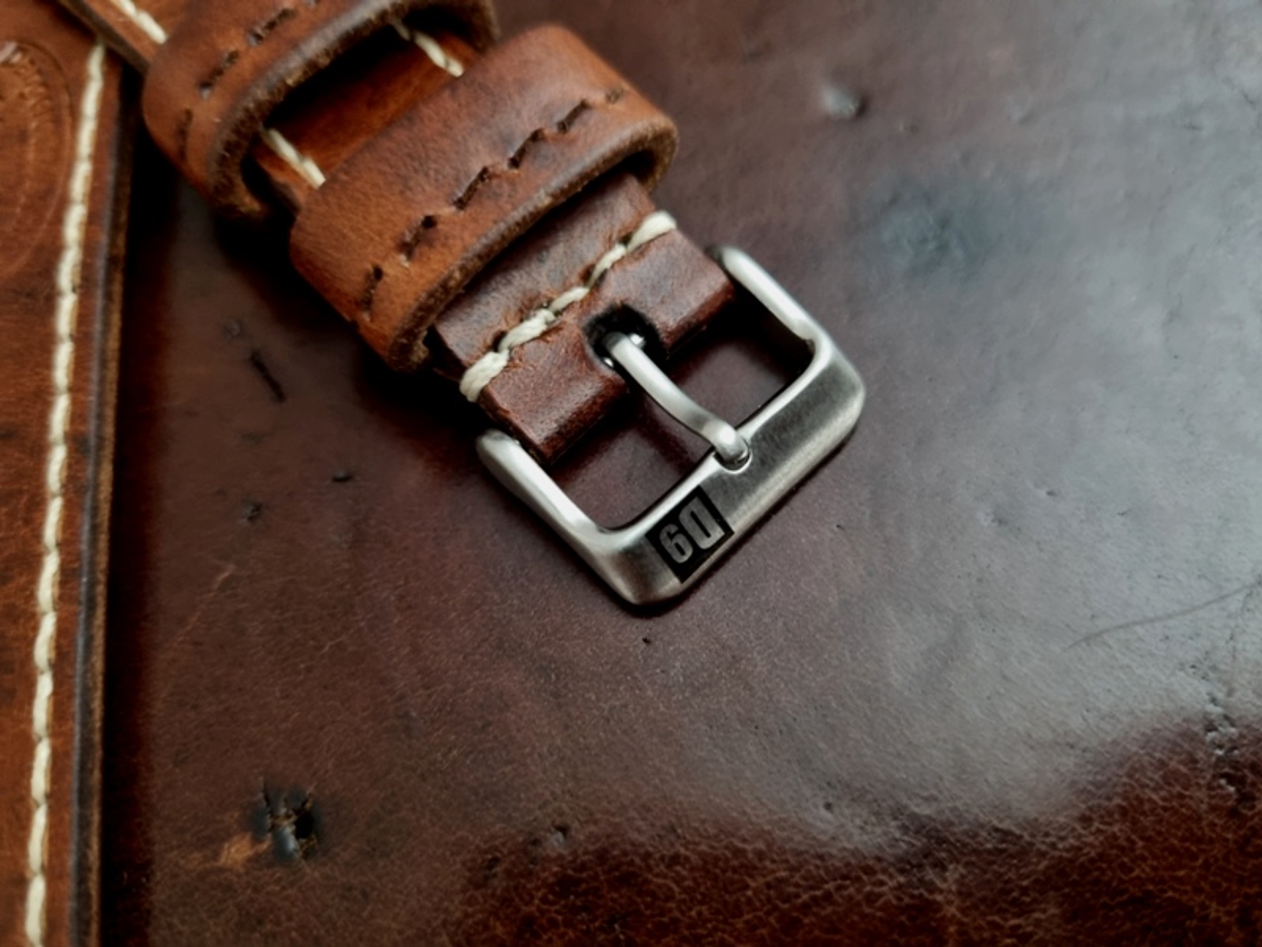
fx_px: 948
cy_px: 474
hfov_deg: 67.3
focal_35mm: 26
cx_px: 631
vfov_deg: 53.1
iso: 800
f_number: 1.8
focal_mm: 5.4
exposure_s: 1/25
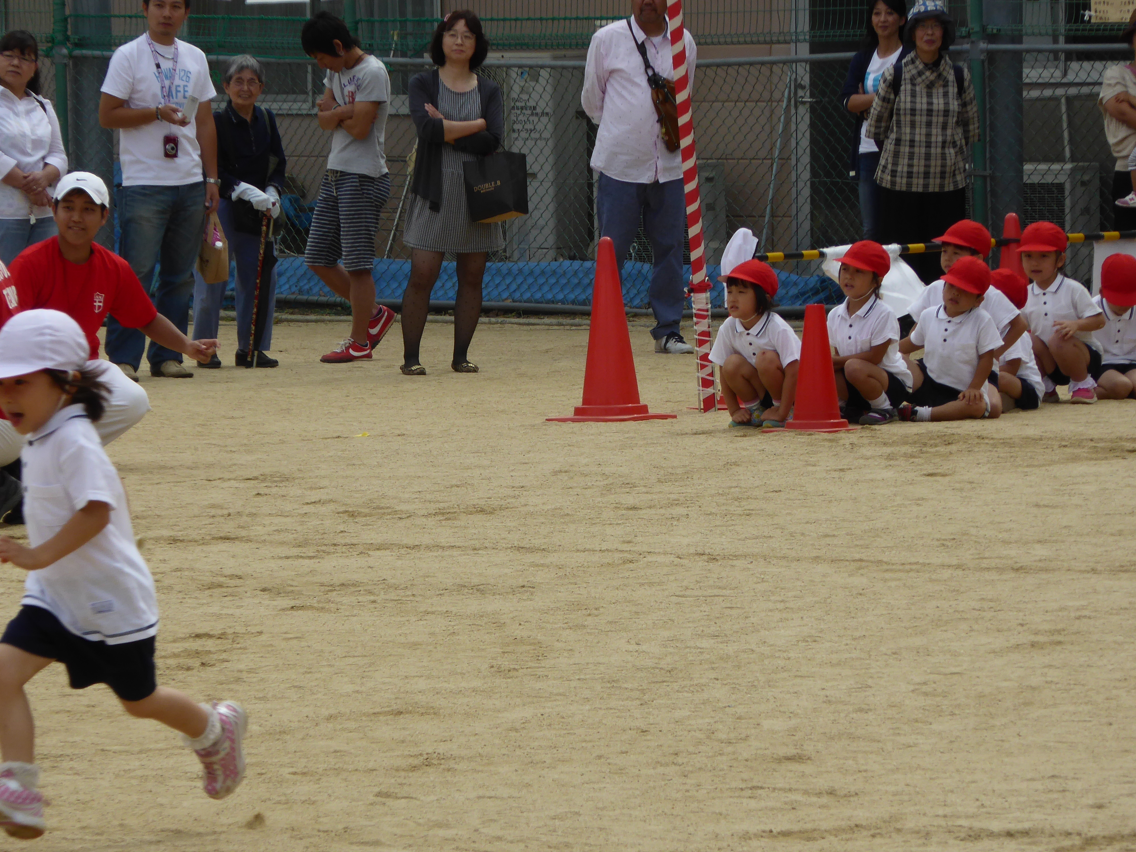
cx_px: 542
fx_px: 8335
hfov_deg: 7.8
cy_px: 510
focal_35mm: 254
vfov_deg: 5.9
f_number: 5.6
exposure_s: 1/400
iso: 100
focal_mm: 33.2
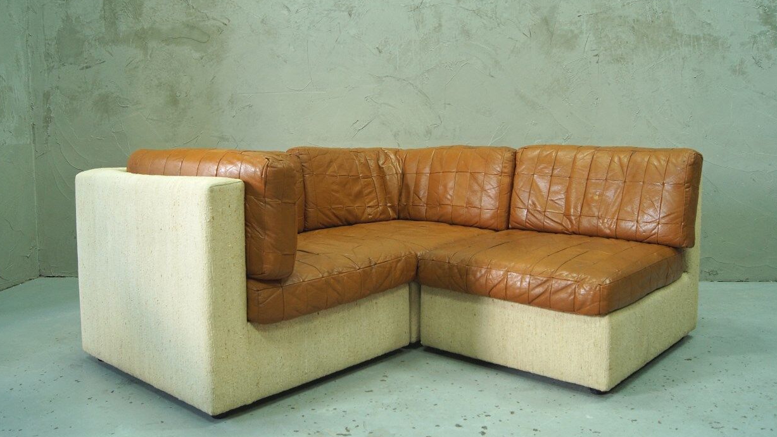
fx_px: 659
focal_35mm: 32
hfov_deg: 61.0
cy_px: 186
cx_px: 389
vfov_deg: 36.6
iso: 400
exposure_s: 1/10
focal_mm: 20
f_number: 7.1
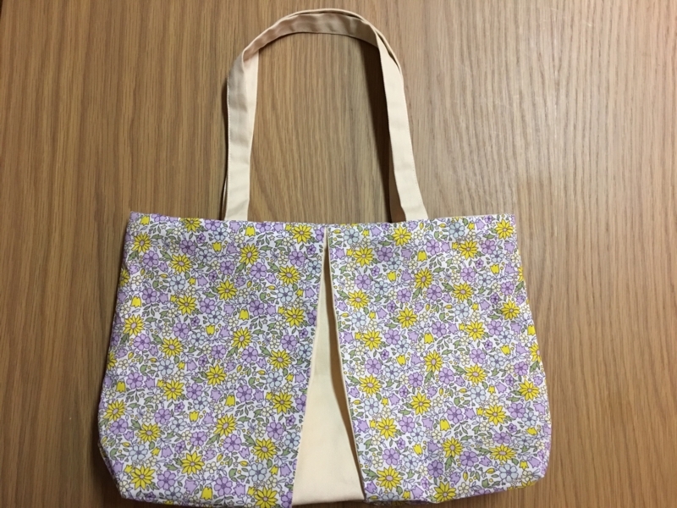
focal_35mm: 29
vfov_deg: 48.2
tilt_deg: -82.6
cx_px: 338
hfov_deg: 61.7
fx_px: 567
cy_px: 254
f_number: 2.2
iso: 80
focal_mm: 4.15
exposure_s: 1/8
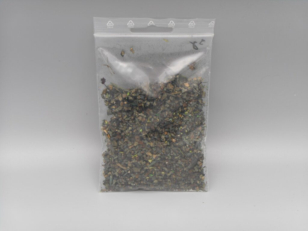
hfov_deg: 21.3
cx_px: 154
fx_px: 819
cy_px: 116
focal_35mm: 92
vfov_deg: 16.1
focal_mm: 16.4
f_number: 4.9
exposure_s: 1/30
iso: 80
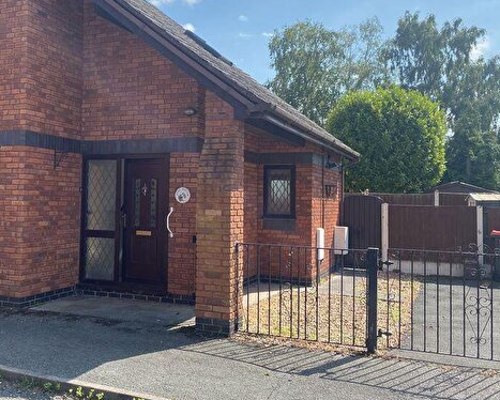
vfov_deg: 39.2
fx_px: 563
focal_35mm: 38
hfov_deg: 47.2
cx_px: 168
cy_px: 186
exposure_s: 1/1727
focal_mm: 4.25
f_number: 1.8
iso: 32
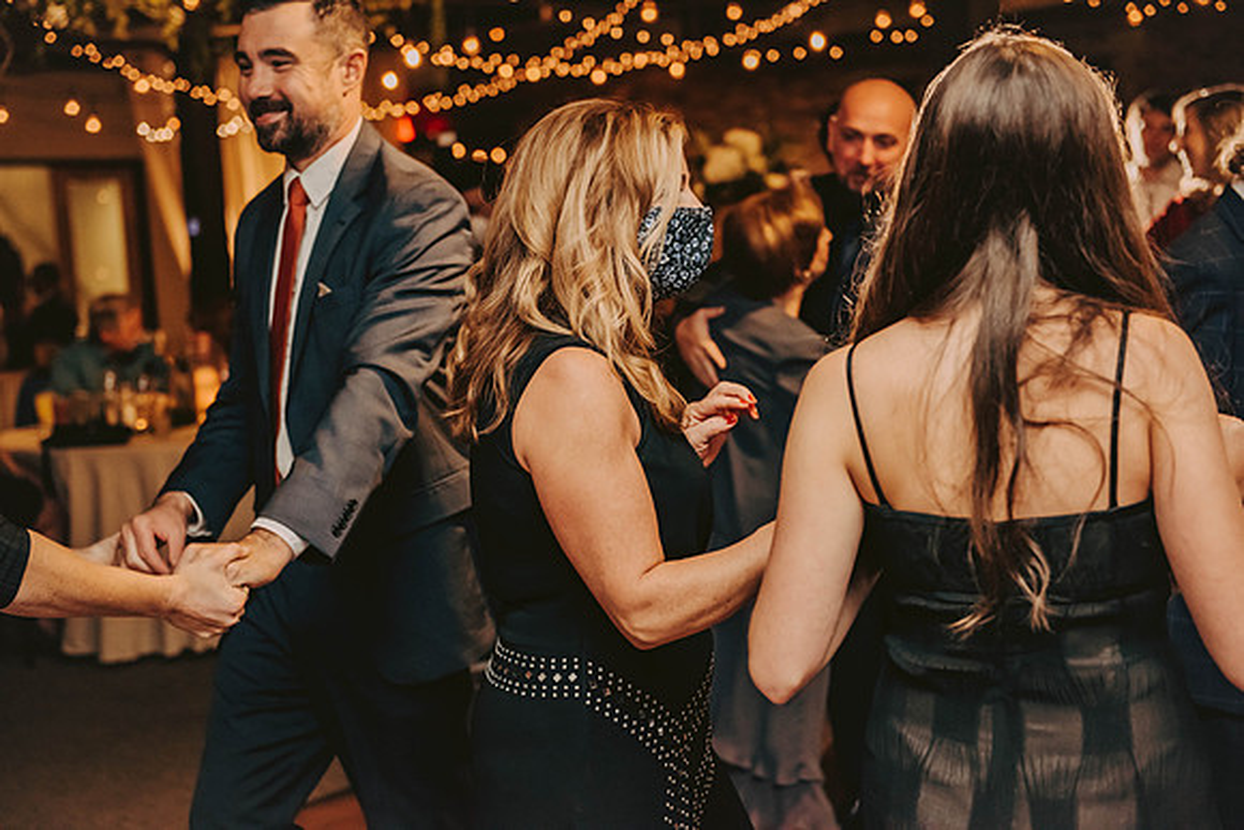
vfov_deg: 23.4
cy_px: 415
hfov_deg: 34.5
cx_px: 622
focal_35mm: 58
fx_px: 2005
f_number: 3.2
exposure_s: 1/200
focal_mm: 58
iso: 2000
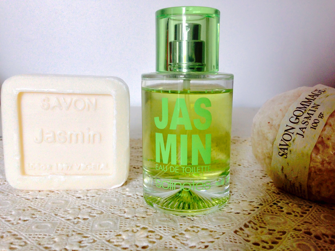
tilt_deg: -10.3
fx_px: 319
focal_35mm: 33
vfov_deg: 42.9
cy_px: 126
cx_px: 168
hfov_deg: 55.4
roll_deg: -0.6
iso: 50
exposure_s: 1/24
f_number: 2.4
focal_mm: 4.12
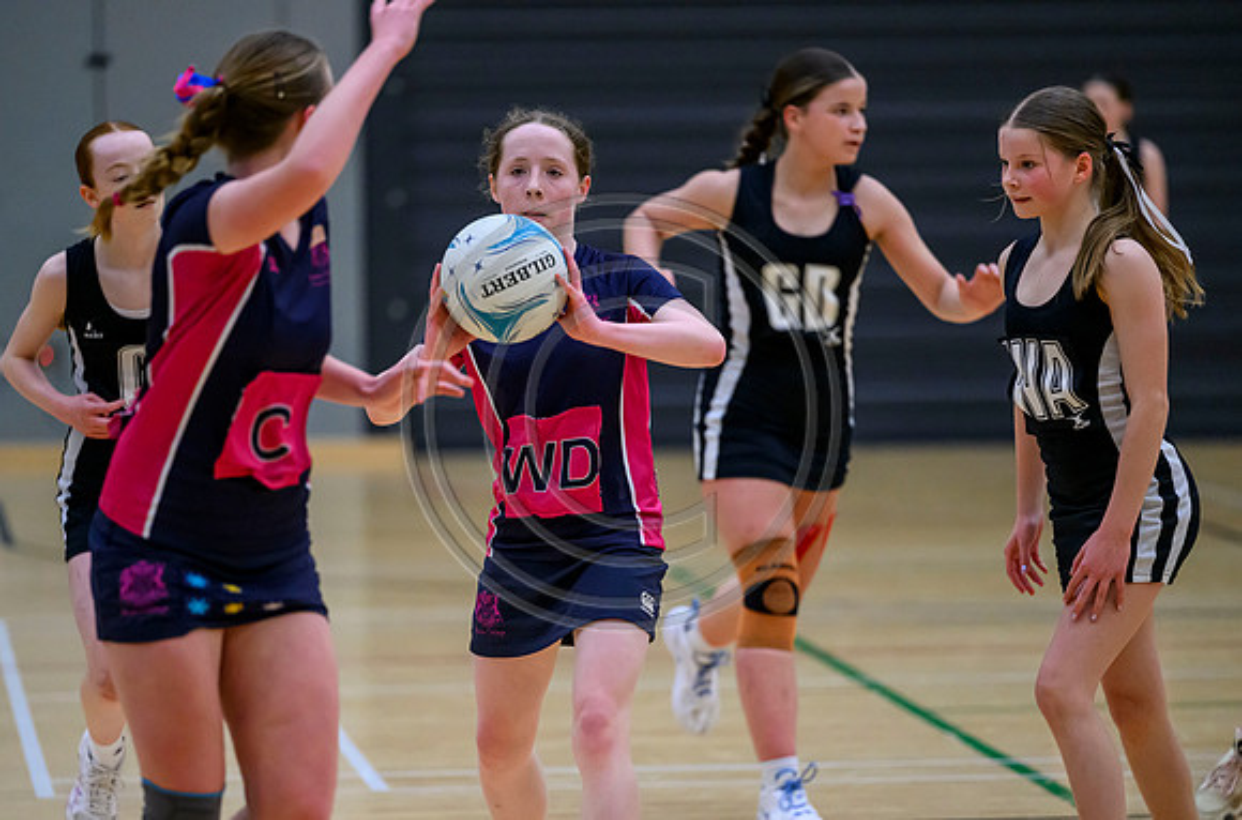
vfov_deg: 5.9
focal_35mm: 231
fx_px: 7953
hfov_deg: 8.9
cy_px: 478
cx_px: 526
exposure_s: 1/1250
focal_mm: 200
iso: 6400
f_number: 2.8
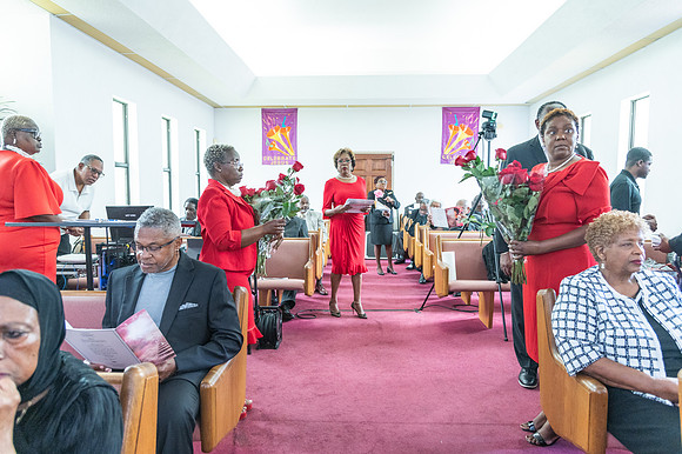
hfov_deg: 72.6
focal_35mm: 25
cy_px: 227
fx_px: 464
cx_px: 341
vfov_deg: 52.1
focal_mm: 24
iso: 1600
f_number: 4
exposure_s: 1/60
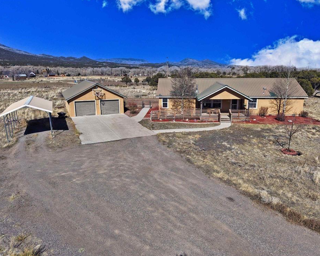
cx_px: 165
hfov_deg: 66.0
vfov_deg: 54.9
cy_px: 123
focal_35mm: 26
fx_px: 246
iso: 110
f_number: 1.8
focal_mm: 8.67
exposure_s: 1/5000
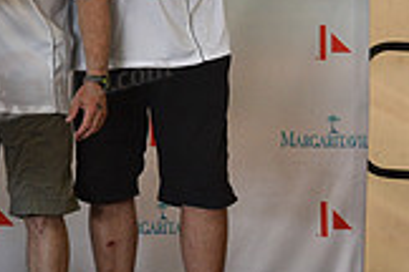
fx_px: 1954
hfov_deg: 11.2
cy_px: 9
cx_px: -313
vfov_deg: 7.9
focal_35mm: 172
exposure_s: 1/160
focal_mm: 48
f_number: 4.5
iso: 800
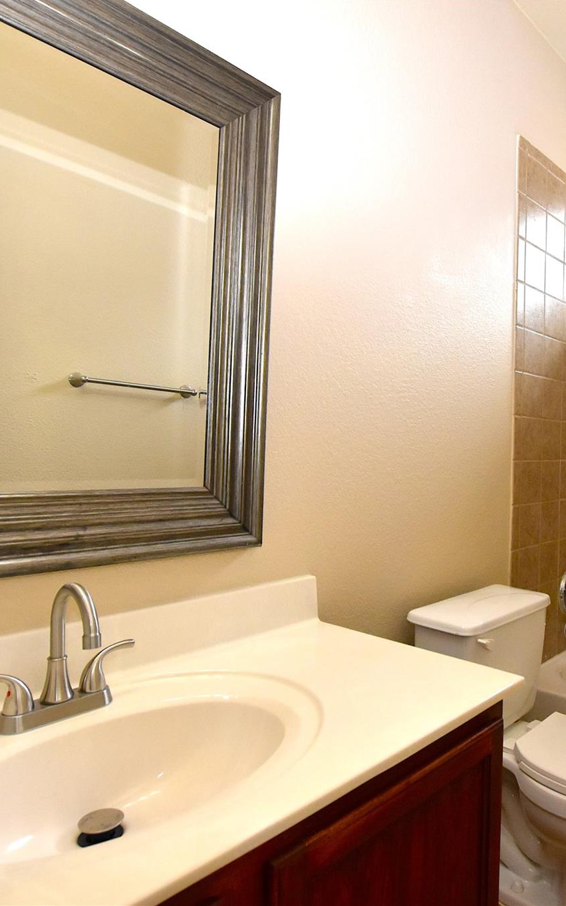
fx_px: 567
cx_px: 449
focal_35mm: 23
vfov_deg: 77.1
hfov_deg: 50.0
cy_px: 452
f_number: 5.6
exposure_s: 1/200
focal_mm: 10
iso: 1800
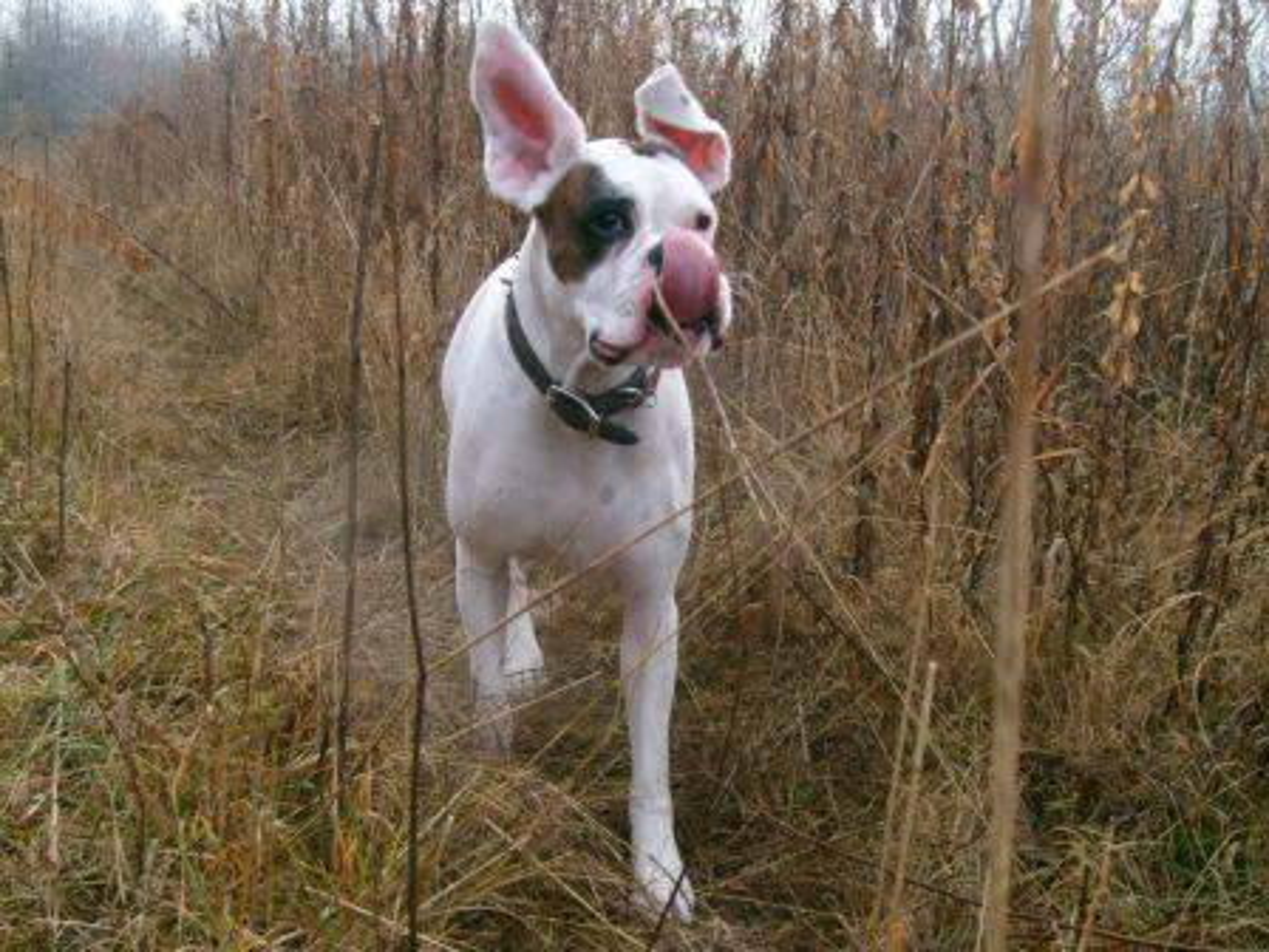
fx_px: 1283
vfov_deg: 40.7
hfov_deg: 52.6
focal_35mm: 35
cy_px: 476
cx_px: 634
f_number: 2.8
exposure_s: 1/250
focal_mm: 5.8
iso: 80
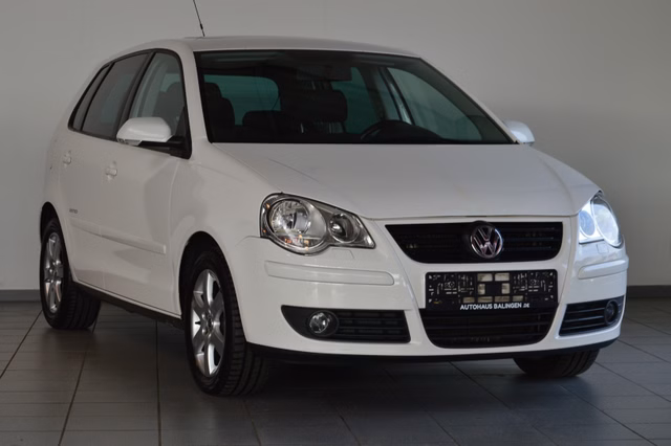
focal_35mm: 93
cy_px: 223
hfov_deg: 21.9
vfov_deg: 14.7
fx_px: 1732
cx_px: 336
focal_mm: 62
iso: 400
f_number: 8
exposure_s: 1/80
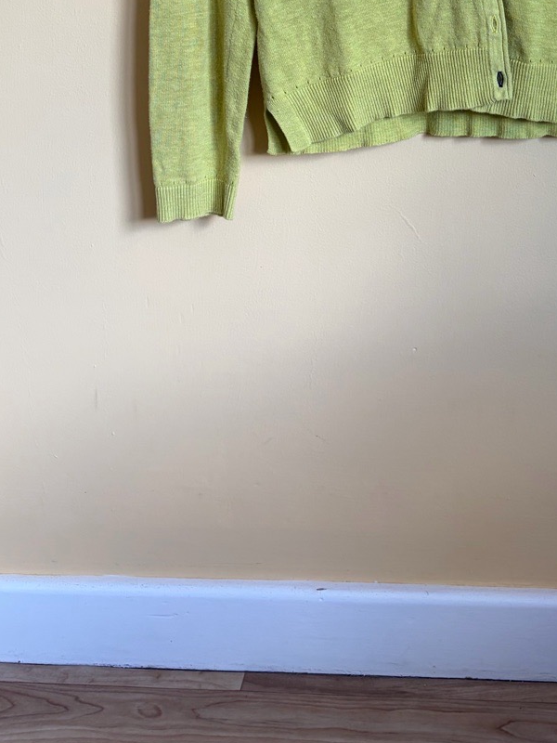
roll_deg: -0.2
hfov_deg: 27.6
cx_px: 429
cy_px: 33
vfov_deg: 34.2
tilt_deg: -11.4
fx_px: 1116
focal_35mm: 52
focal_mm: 5.96
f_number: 1.6
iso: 125
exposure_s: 1/108
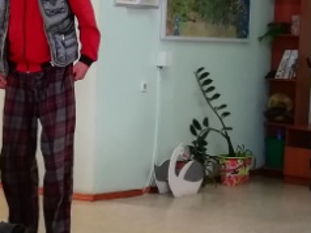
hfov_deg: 17.1
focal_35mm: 112
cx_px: -16
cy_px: 75
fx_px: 1005
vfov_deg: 13.2
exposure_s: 1/33.3
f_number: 2.2
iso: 125
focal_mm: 3.21
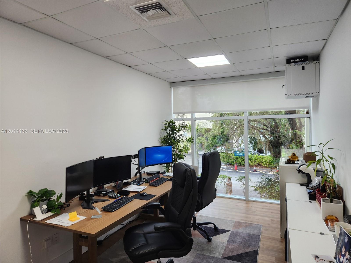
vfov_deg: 58.9
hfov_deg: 73.9
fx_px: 233
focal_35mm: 23
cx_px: 176
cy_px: 132
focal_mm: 5.4
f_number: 1.8
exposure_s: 1/120
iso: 80
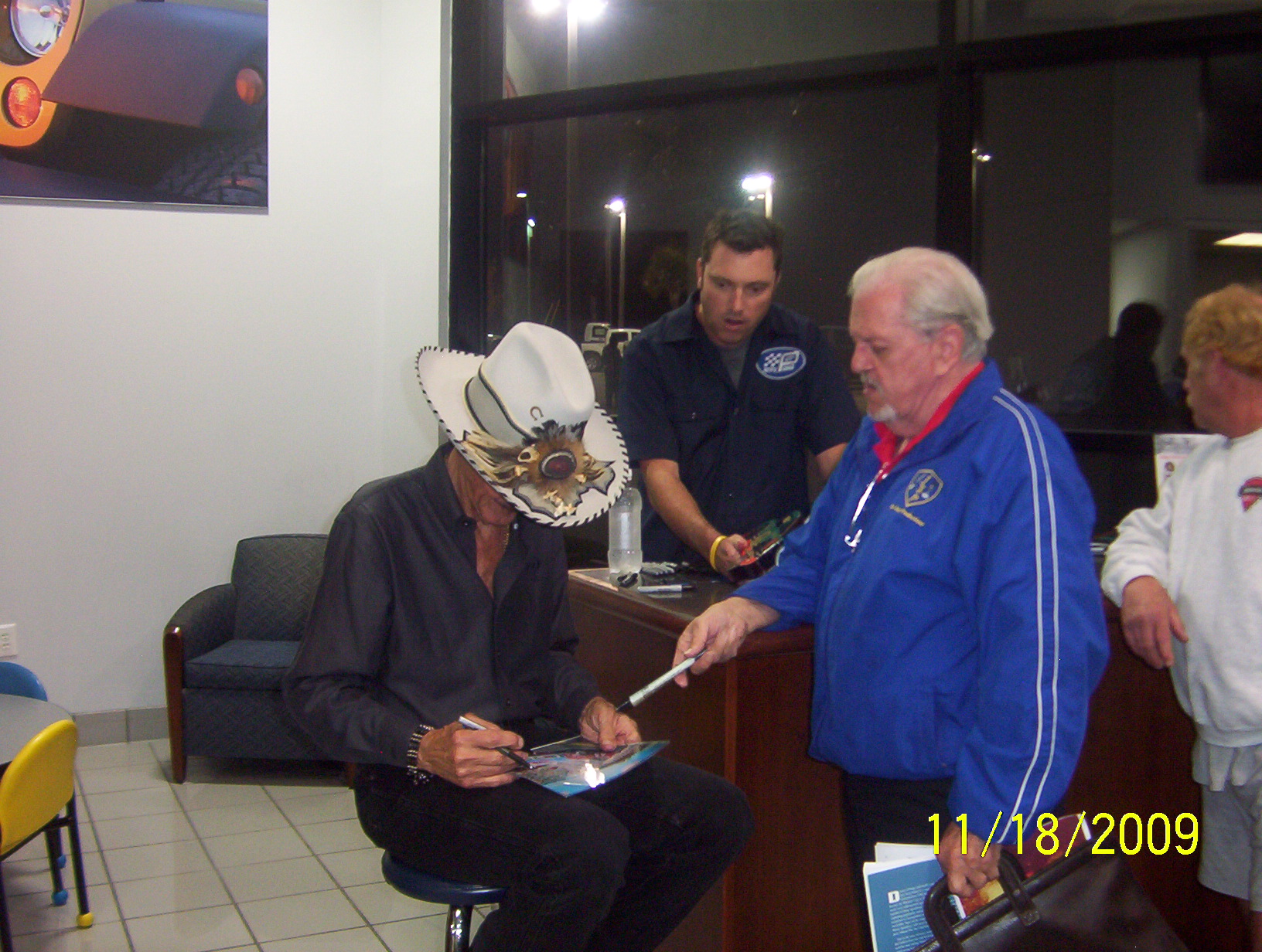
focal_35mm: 36
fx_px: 1316
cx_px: 631
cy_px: 476
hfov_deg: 51.2
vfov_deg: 39.8
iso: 140
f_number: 2.76
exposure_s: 1/30
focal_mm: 5.54
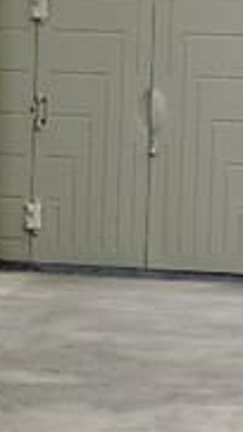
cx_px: -341
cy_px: 100
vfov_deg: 10.0
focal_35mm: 216
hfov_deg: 5.4
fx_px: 2471
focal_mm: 6.3
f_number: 3.8
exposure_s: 1/320
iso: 100
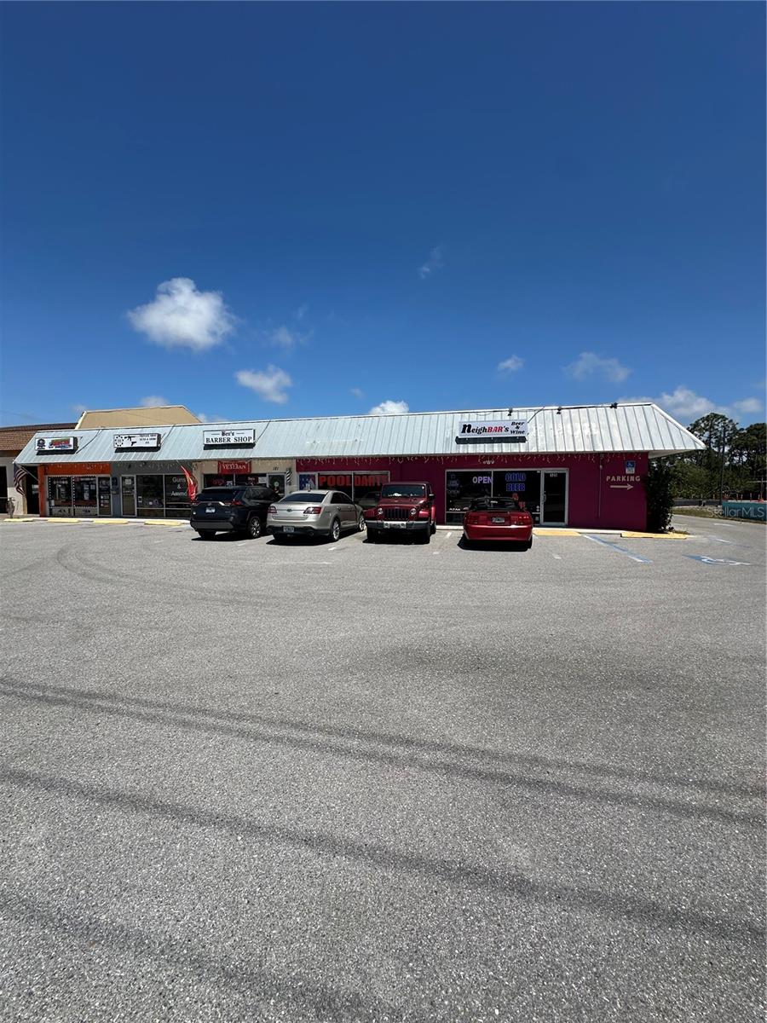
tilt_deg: -0.7
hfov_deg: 85.7
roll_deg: +0.7
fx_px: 414
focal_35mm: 14
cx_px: 384
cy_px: 512
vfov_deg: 102.1
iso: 40
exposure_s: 1/3125
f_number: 2.2
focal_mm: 2.22
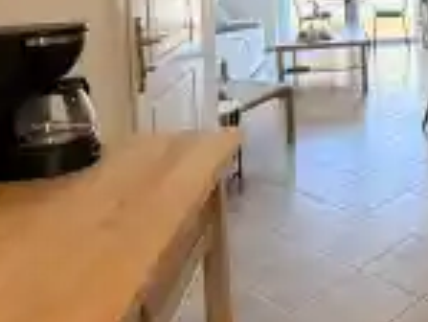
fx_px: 594
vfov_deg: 27.5
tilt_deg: -2.2
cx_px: 434
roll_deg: +3.2
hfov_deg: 35.6
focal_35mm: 48
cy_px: -40
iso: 250
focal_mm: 2.22
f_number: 2.2
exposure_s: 1/121
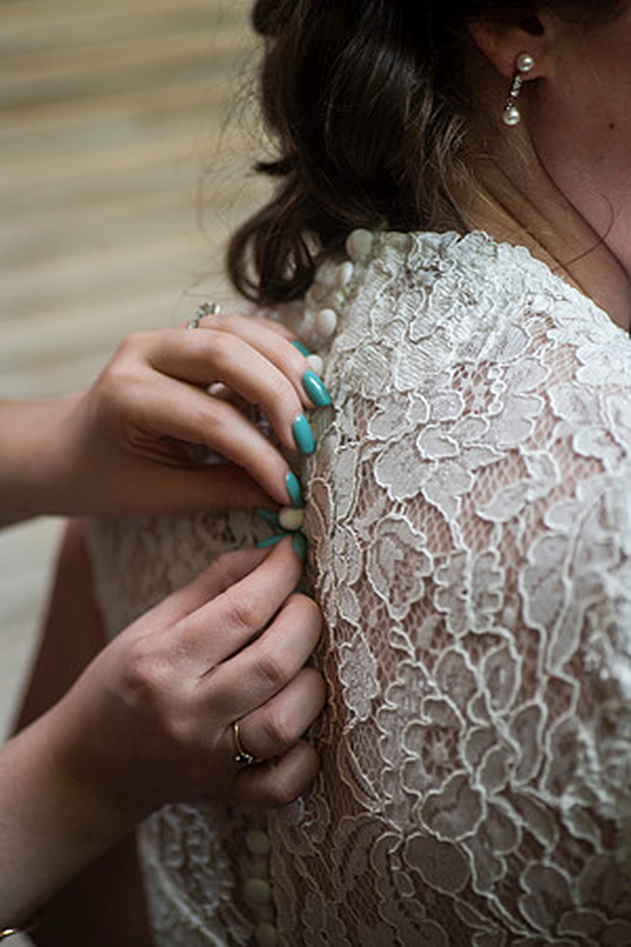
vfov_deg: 22.6
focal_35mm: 90
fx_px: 2366
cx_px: 316
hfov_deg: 15.2
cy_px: 474
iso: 800
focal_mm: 90
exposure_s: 1/250
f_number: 3.2
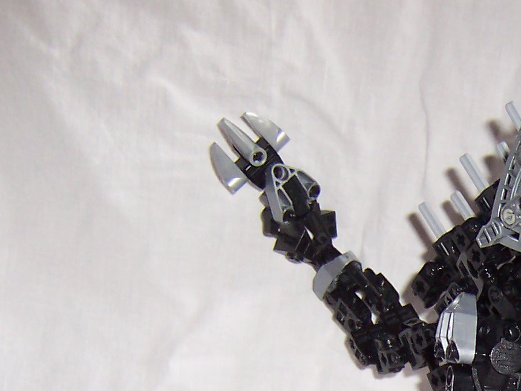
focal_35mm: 85
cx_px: 612
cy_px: 438
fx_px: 1279
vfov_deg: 16.8
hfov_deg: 21.5
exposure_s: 1/60
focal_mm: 5.6
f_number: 2.8
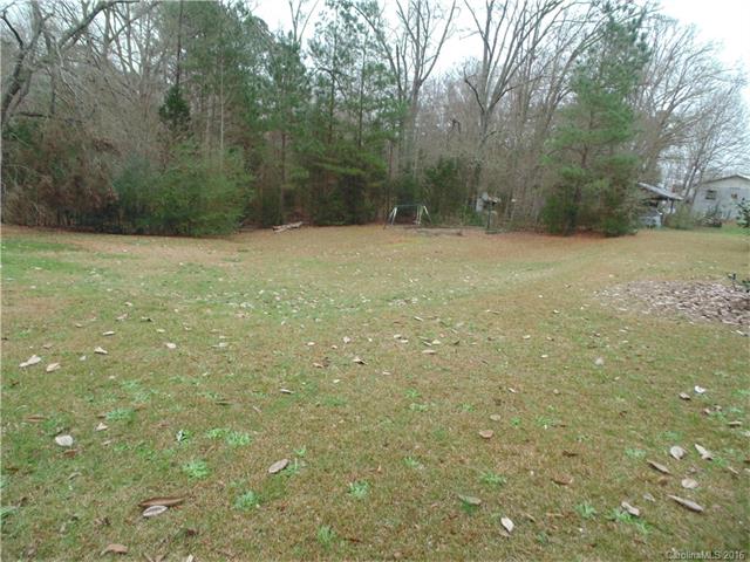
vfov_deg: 61.1
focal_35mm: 22
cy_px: 281
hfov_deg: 76.4
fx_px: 477
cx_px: 375
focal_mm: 4
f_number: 3.1
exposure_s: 1/125
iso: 80
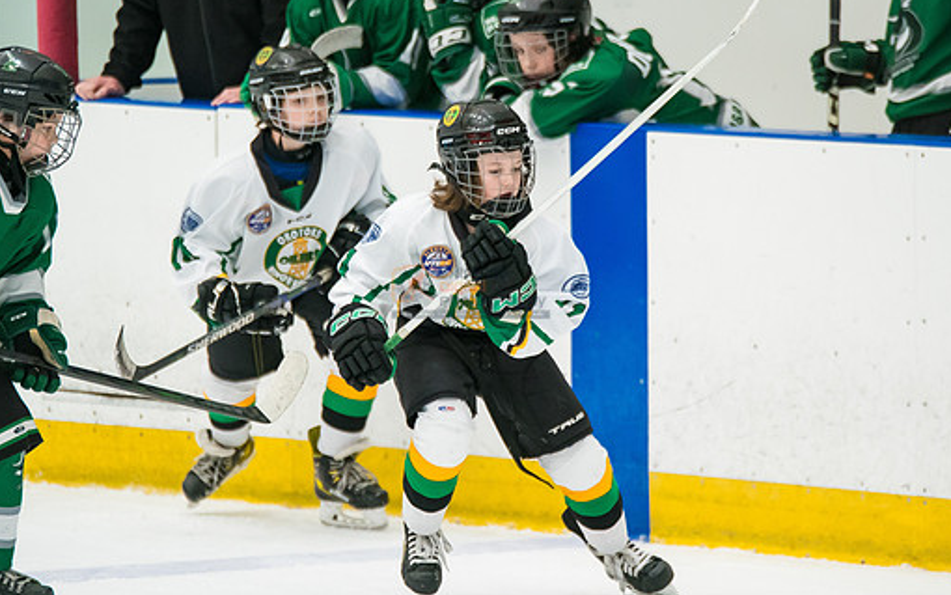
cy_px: 288
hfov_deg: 4.5
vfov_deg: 2.8
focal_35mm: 472
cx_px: 515
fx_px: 12236
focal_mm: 300
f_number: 3.2
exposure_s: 1/1600
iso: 3200
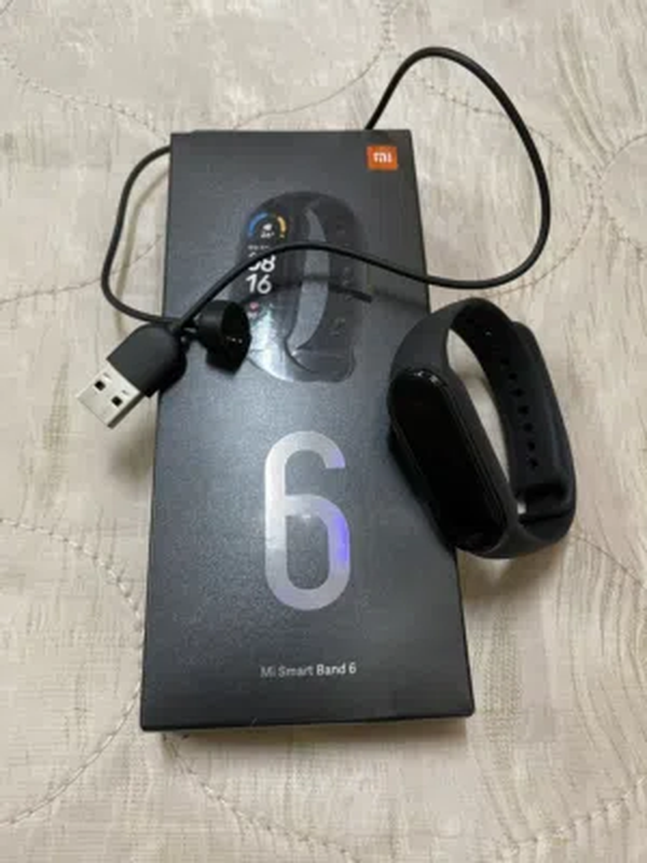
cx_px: 324
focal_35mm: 26
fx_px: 648
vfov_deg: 67.3
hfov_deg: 53.1
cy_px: 432
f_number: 1.6
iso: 500
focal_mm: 4.2
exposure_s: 1/25
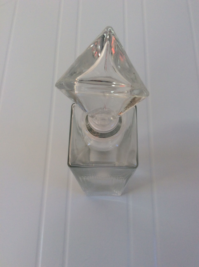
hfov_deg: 44.1
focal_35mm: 32
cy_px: 134
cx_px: 100
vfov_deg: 56.9
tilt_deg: -69.7
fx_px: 246
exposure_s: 1/100
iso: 50
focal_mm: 3.3
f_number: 2.4
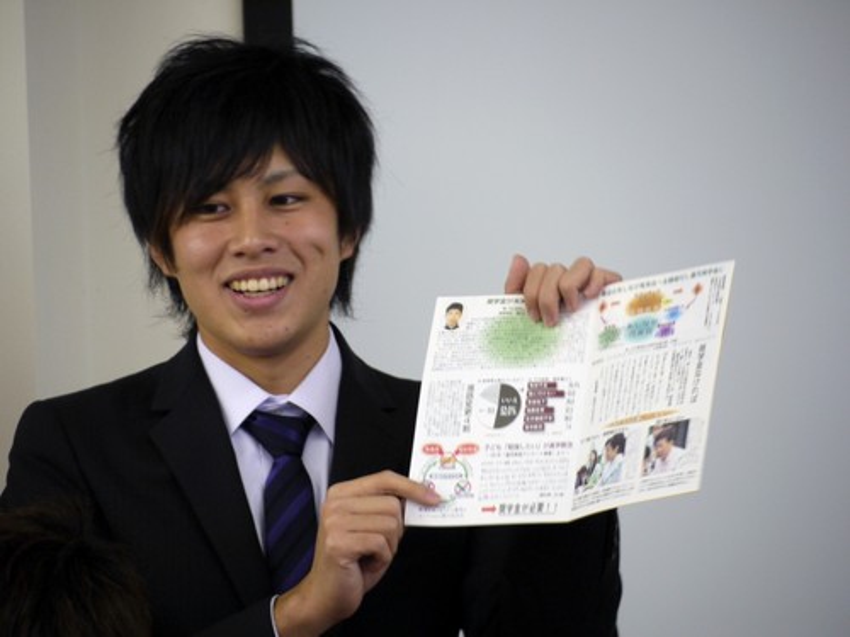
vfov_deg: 4.5
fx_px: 8152
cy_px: 318
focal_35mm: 332
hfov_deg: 6.0
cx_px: 425
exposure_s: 1/25
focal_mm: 166
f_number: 5.3
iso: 400
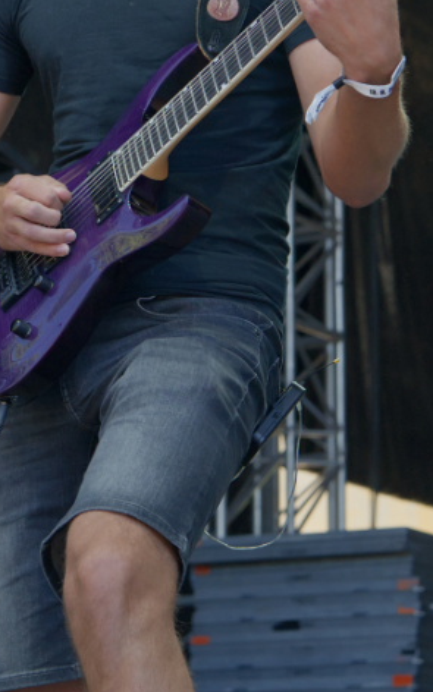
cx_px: 158
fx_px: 2889
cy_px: 196
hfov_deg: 8.6
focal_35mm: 153
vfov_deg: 13.6
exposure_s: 1/400
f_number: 5
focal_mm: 59
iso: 400
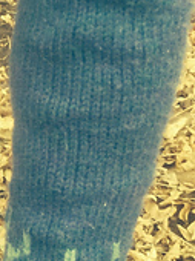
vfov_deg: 17.4
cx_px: -98
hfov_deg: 12.4
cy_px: 120
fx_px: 851
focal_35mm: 113
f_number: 2.2
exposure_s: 1/30
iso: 50
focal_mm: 4.12
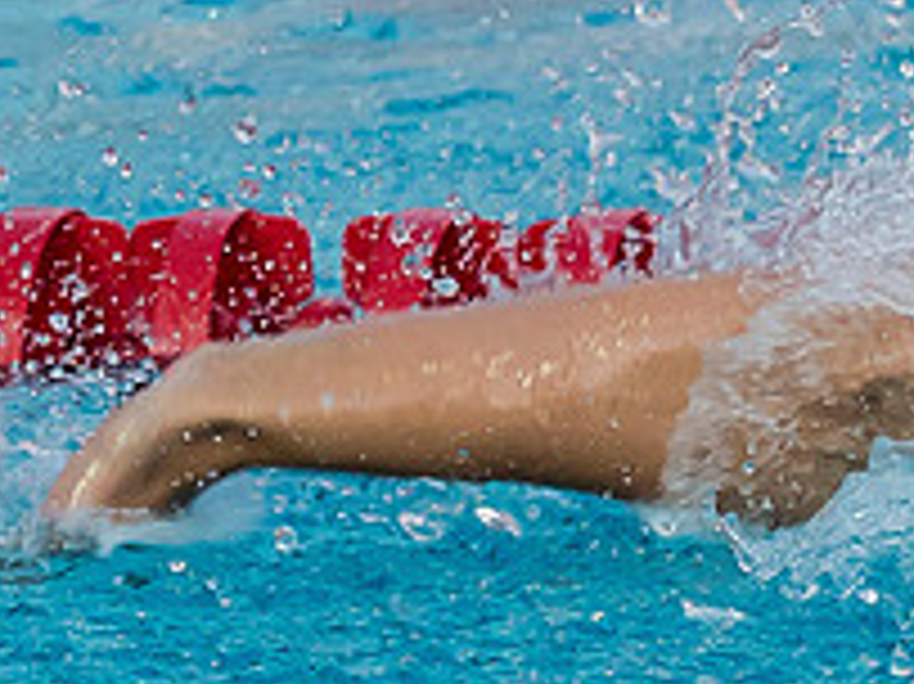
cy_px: 410
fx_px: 27787
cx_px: 1973
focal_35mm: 1053
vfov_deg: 1.4
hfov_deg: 1.9
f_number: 3.5
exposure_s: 1/1000
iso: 500
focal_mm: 82
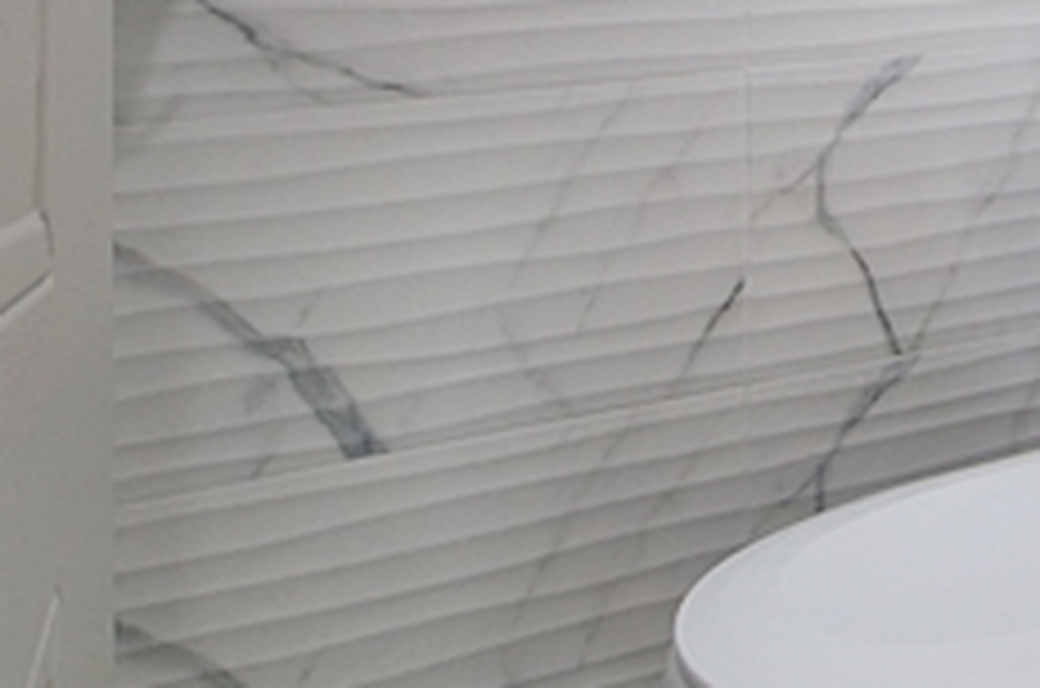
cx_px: 1112
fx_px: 1499
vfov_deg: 22.4
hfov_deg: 33.8
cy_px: -270
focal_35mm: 52
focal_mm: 10
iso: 400
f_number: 4
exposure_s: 1/50
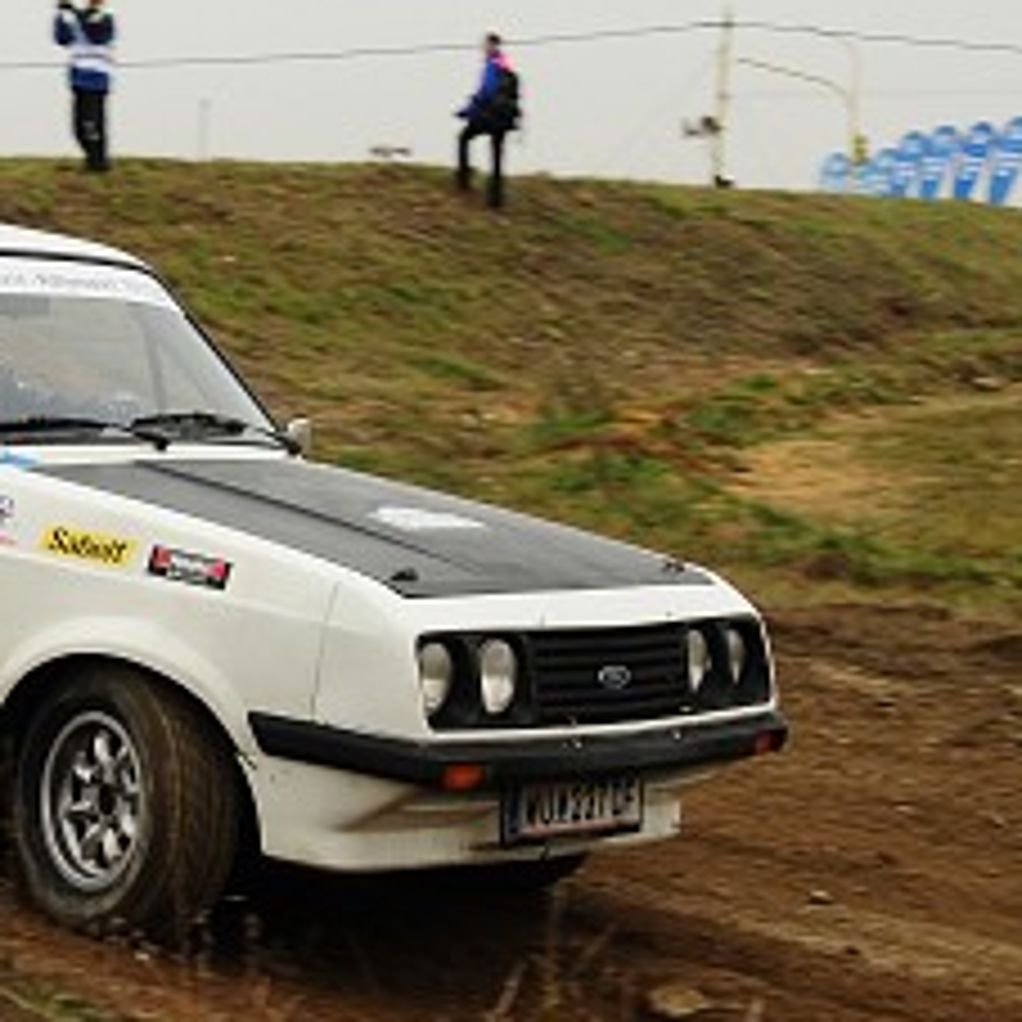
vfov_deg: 13.9
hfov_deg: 13.6
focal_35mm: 125
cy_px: 473
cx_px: -126
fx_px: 4187
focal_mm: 31
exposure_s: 1/250
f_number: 6.3
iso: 320
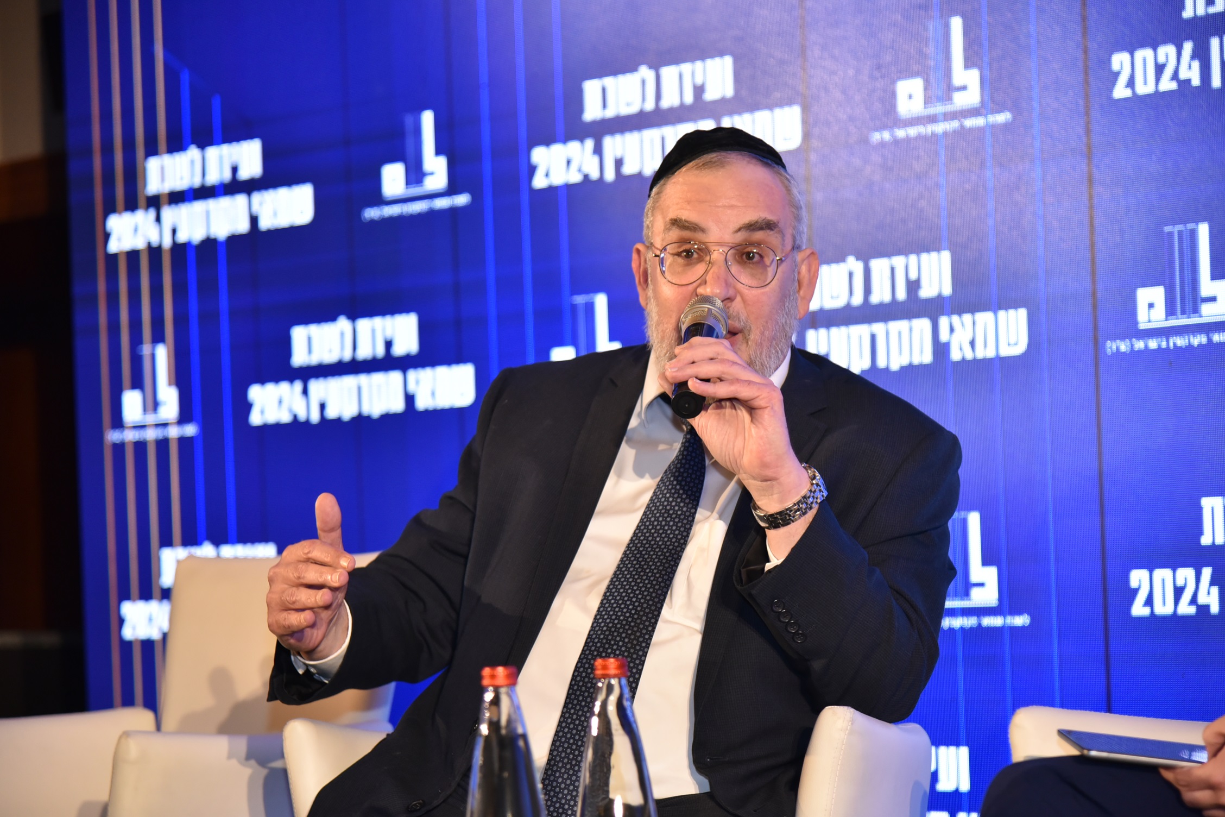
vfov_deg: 13.0
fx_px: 3573
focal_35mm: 105
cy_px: 408
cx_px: 612
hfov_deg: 19.5
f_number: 4
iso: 1600
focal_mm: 105
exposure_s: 1/125
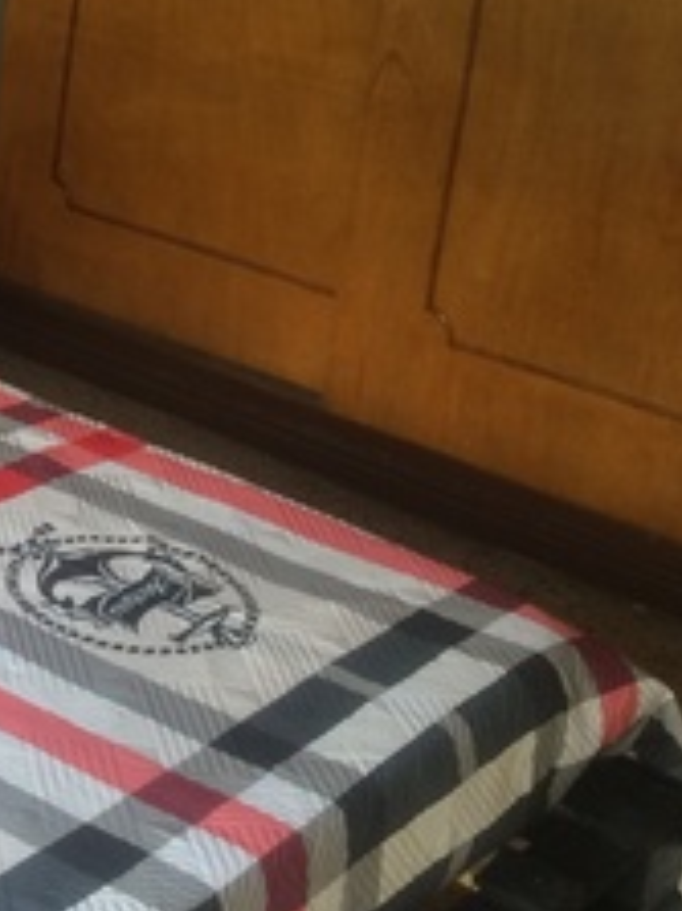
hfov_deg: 17.6
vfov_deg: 24.3
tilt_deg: -12.3
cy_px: 78
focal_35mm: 78
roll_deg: -4.2
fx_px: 2051
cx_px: -212
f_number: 2.2
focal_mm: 4.15
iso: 50
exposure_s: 1/30
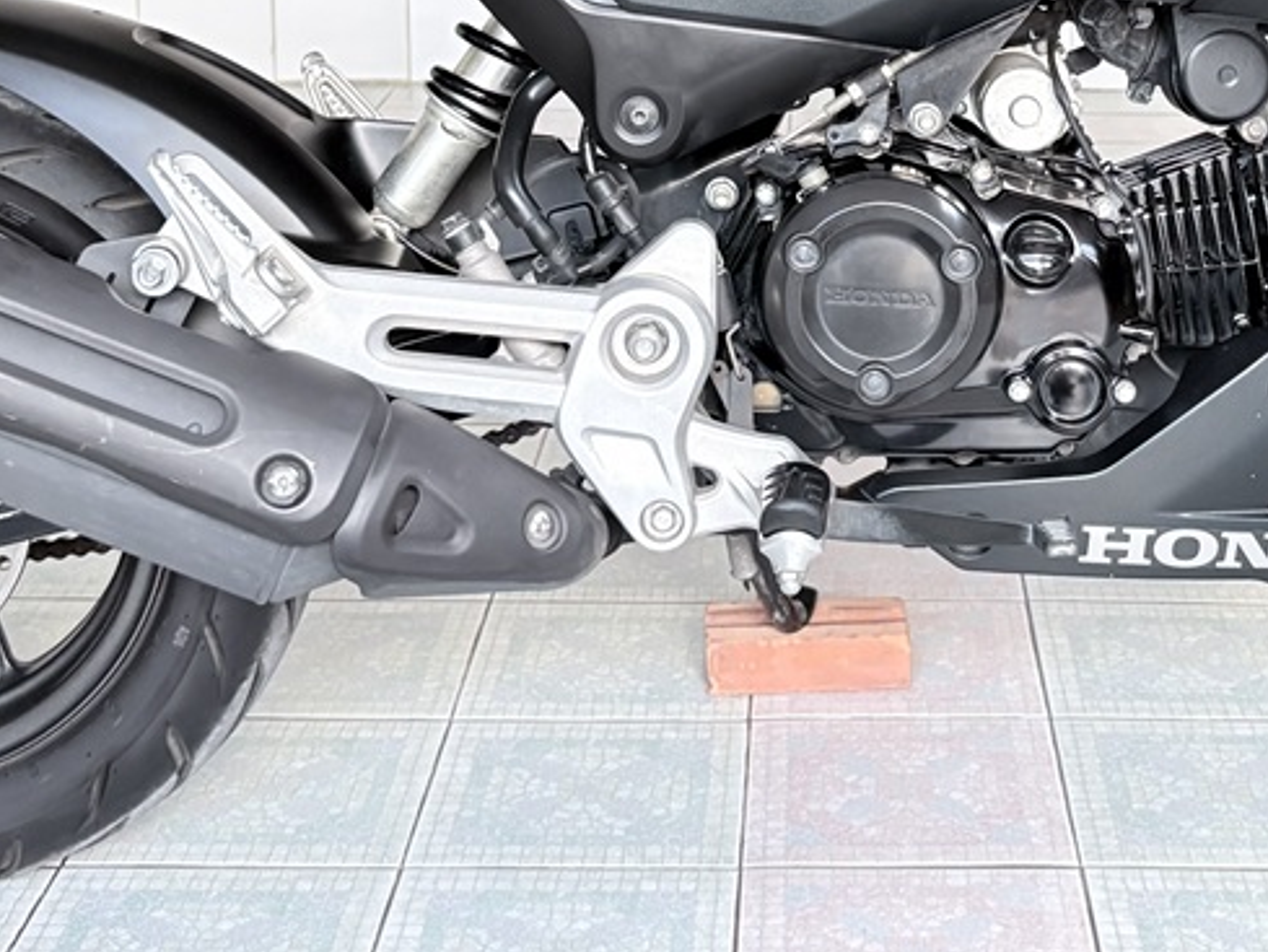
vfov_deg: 20.8
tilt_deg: -7.7
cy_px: -29
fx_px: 2491
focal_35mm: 68
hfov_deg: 28.4
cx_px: 827
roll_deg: +0.3
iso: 250
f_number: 1.6
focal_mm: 5.96
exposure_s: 1/60
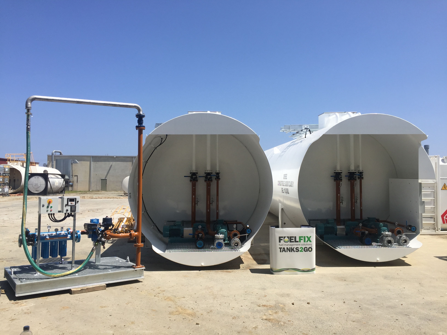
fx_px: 374
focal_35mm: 29
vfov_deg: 48.2
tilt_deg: +3.0
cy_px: 168
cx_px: 224
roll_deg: -2.1
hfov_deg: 61.7
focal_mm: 4.15
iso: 32
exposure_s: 1/2326
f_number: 2.2
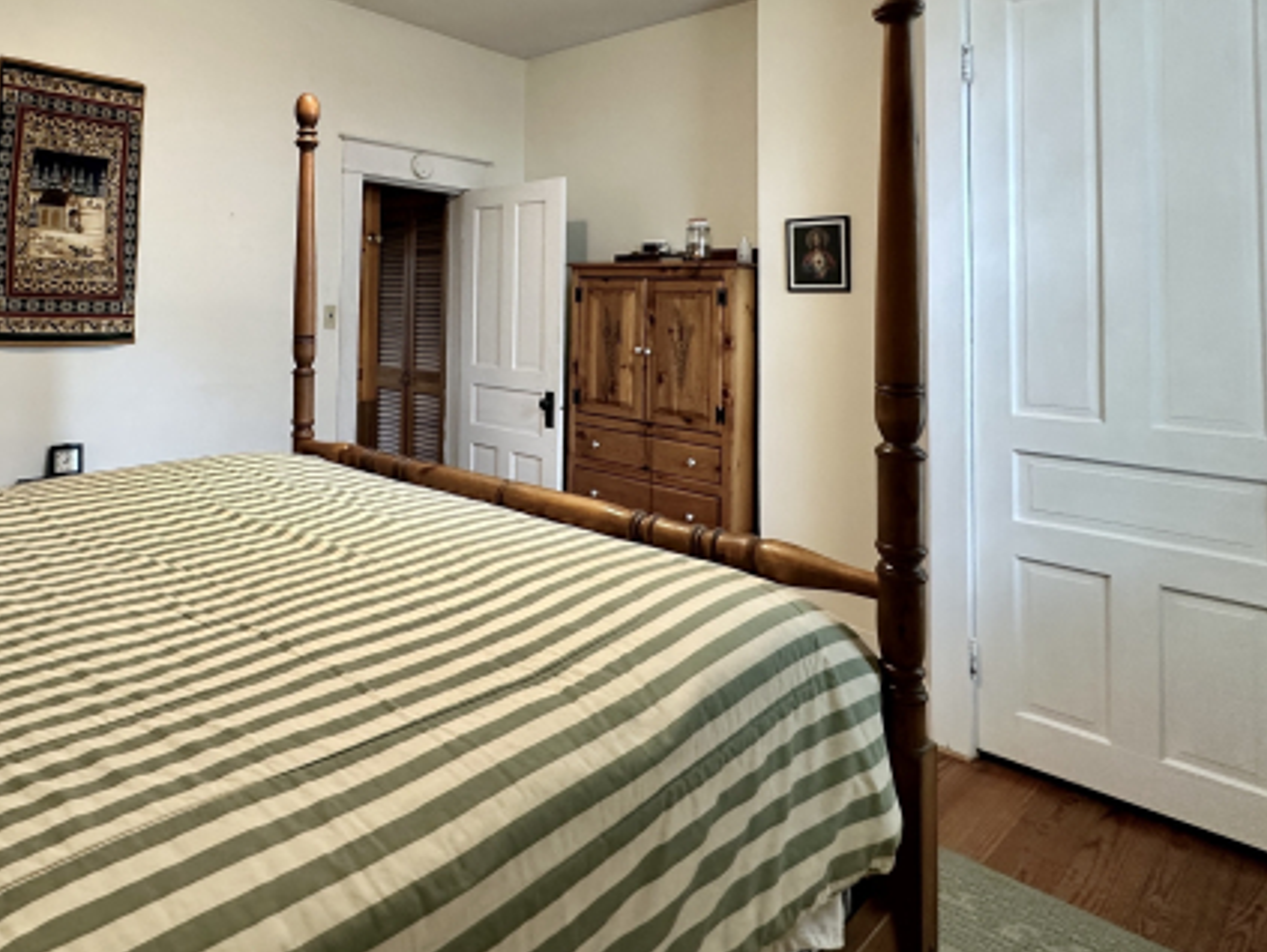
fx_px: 806
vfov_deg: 59.5
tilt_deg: +3.8
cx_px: 352
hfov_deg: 72.2
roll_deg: -1.2
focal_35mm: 22
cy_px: 305
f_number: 2.2
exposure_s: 1/60
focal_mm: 2.22
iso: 200
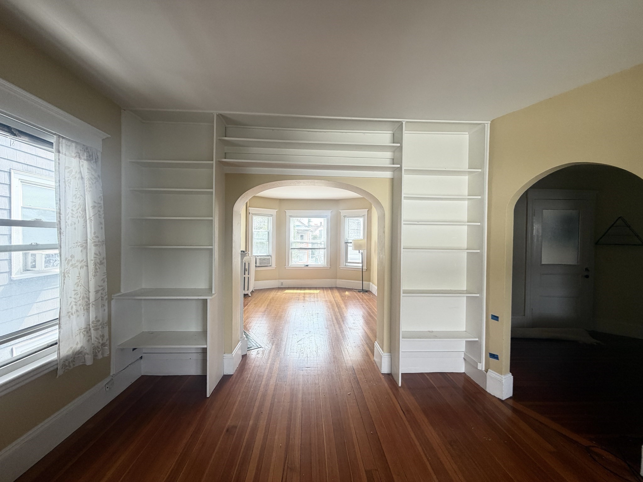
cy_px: 241
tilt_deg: -0.9
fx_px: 260
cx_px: 322
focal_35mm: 14
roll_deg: +0.0
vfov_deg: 85.7
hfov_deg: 102.1
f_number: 2.2
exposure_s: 1/121
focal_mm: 2.22
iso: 100
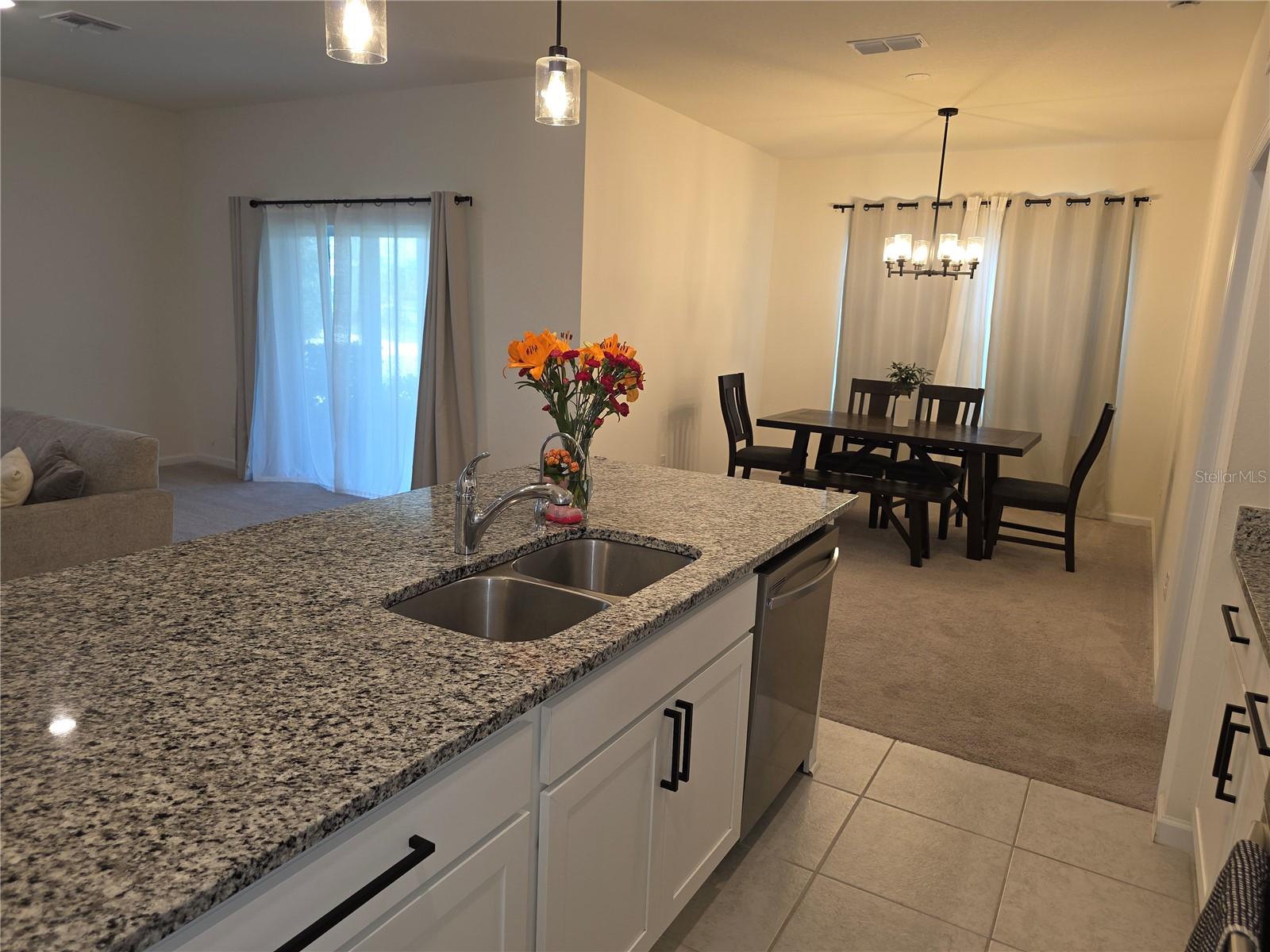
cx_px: 635
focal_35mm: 23
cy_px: 476
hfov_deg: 73.9
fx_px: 844
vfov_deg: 58.9
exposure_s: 1/60
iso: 64
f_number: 1.7
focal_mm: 6.3
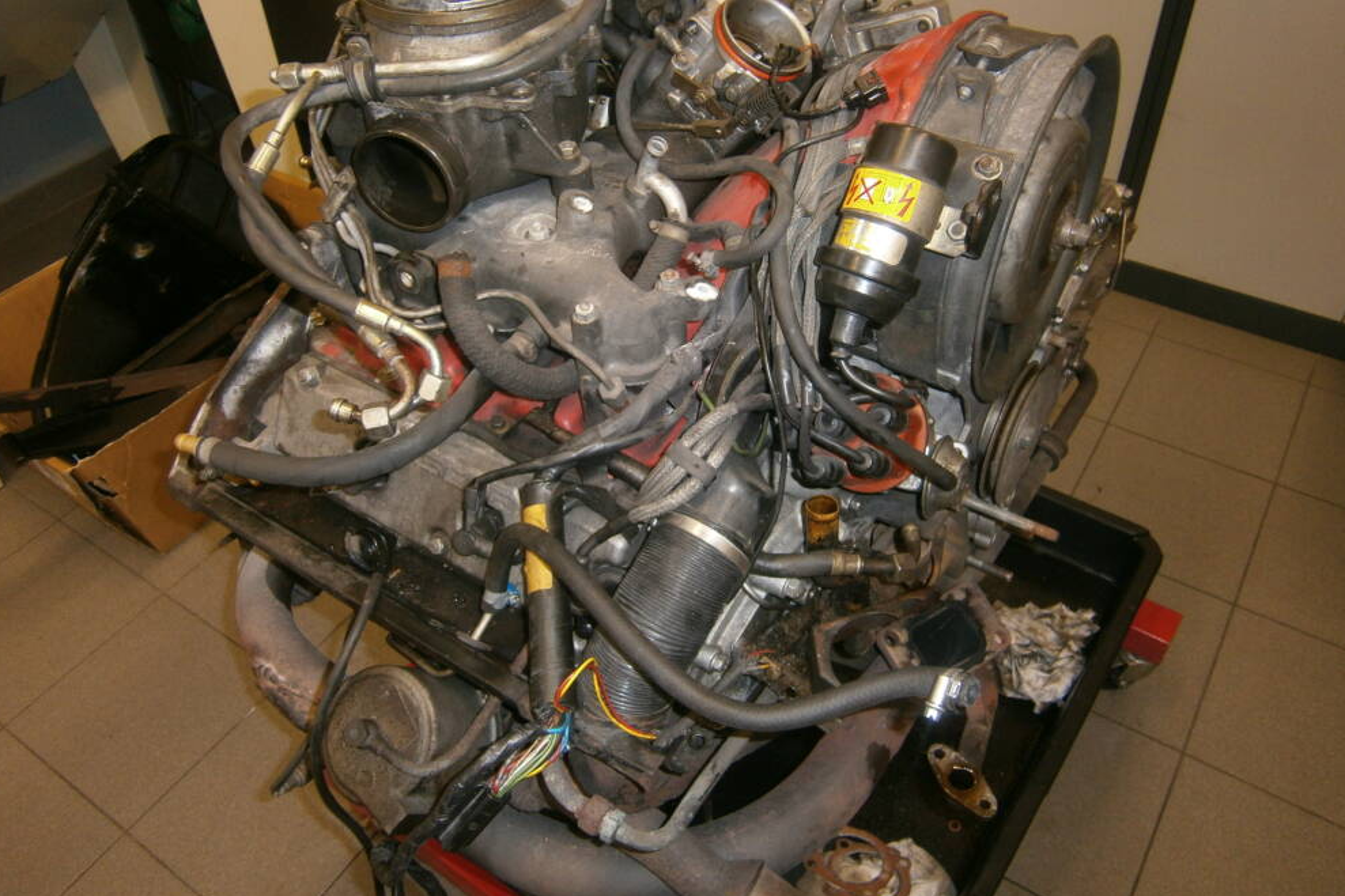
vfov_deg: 46.3
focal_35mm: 28
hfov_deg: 65.5
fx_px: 1046
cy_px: 402
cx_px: 681
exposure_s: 1/30
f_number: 2.8
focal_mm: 4.7
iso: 125
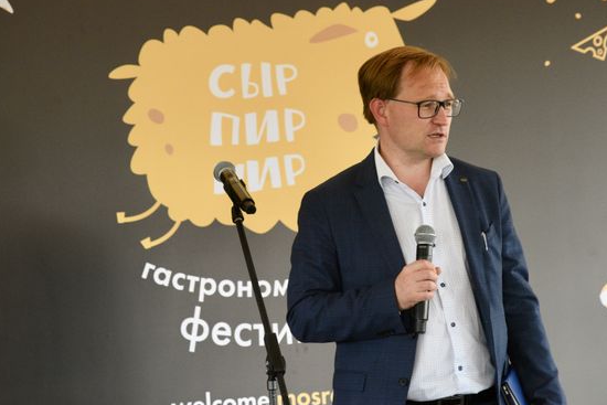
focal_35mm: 254
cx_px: 307
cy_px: 177
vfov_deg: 5.4
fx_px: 4284
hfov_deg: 8.1
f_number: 5.6
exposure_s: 1/500
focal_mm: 200
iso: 2500
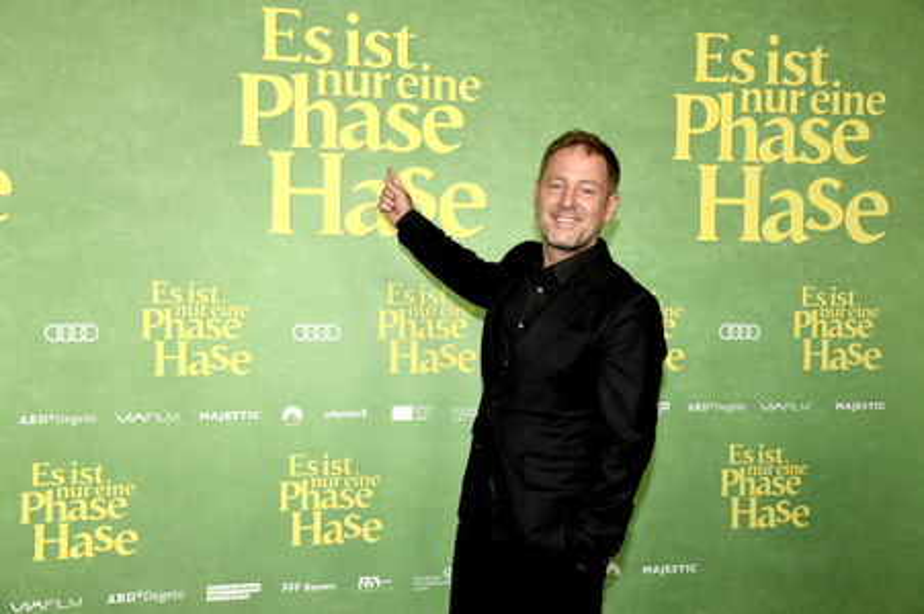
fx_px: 975
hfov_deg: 50.7
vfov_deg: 35.0
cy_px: 307
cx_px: 462
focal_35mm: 38
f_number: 6.3
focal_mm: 38
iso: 500
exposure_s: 1/125
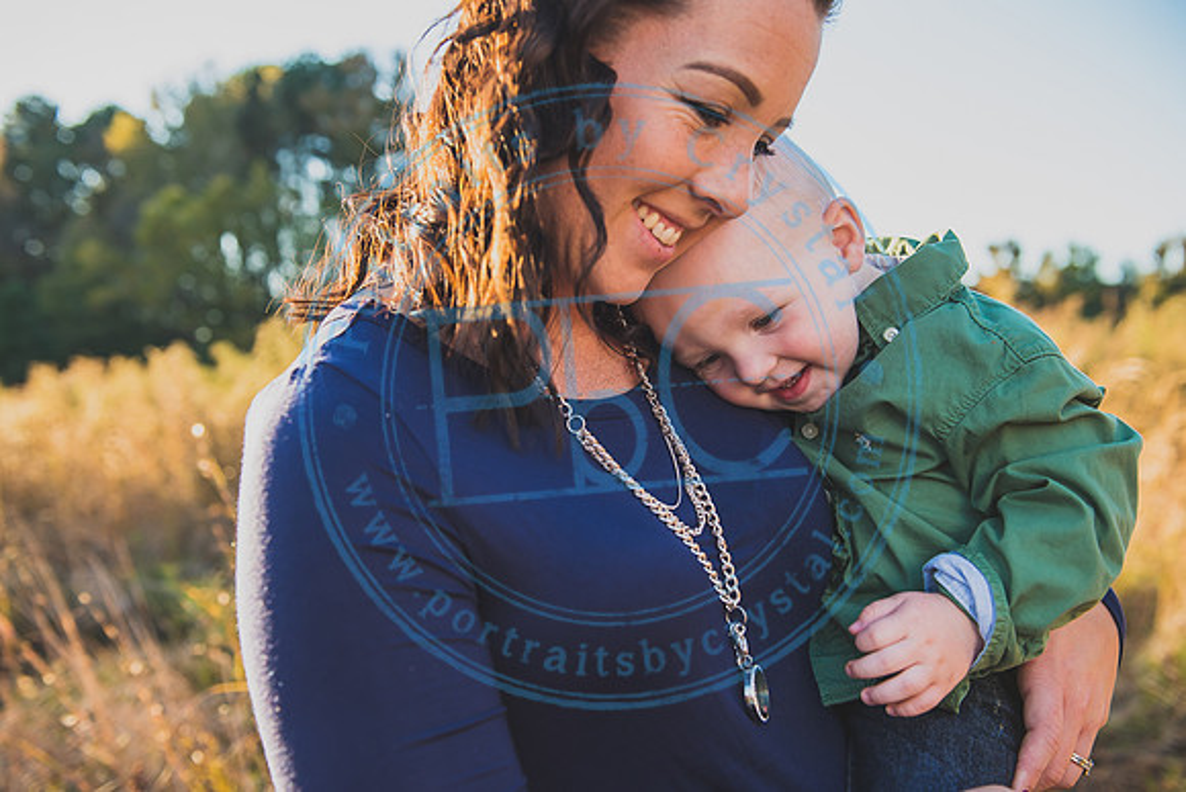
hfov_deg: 53.1
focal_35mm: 36
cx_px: 593
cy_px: 396
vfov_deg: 36.9
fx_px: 1186
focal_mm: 36
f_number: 4
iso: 200
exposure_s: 1/200
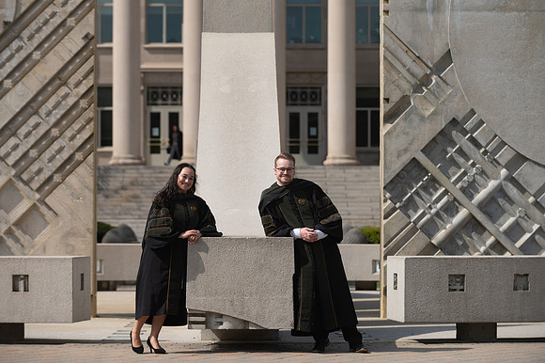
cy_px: 182
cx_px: 272
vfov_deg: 9.1
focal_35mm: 150
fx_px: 2269
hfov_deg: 13.7
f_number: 4.5
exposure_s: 1/800
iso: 125
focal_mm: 150
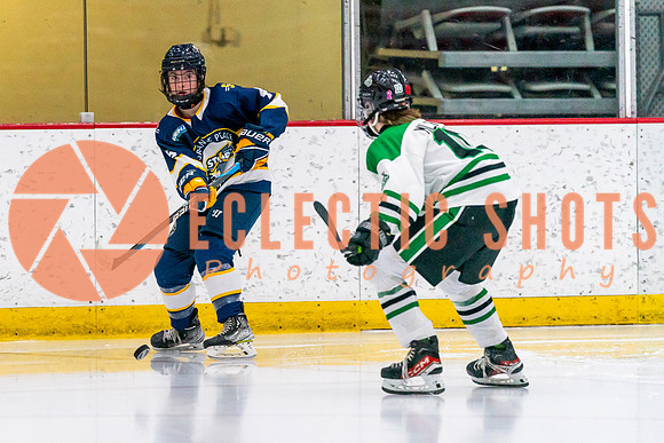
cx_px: 151
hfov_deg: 5.9
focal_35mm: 347
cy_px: 300
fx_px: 6406
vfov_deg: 4.0
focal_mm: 200
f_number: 2.8
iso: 3200
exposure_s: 1/1250
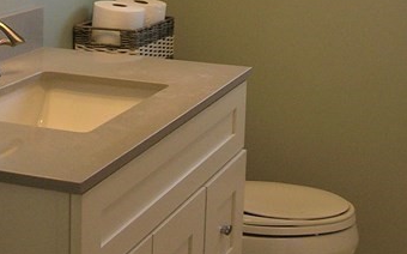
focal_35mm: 91
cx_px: 169
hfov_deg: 22.8
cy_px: -49
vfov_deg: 13.9
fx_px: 1009
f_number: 2.8
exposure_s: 1/75.2
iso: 50
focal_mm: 5.8
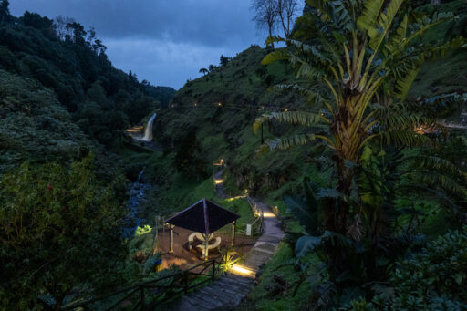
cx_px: 234
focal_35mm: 20
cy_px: 156
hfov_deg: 84.0
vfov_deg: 61.9
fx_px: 259
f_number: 6.3
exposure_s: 1/8
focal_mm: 20
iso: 6400
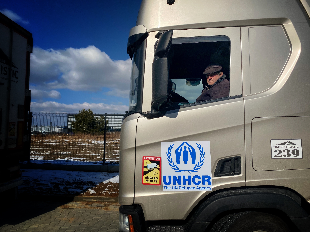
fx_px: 233
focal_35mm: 26
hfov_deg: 67.3
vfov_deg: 53.1
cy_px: 116
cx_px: 155
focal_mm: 4.25
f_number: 1.8
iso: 32
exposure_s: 1/7692
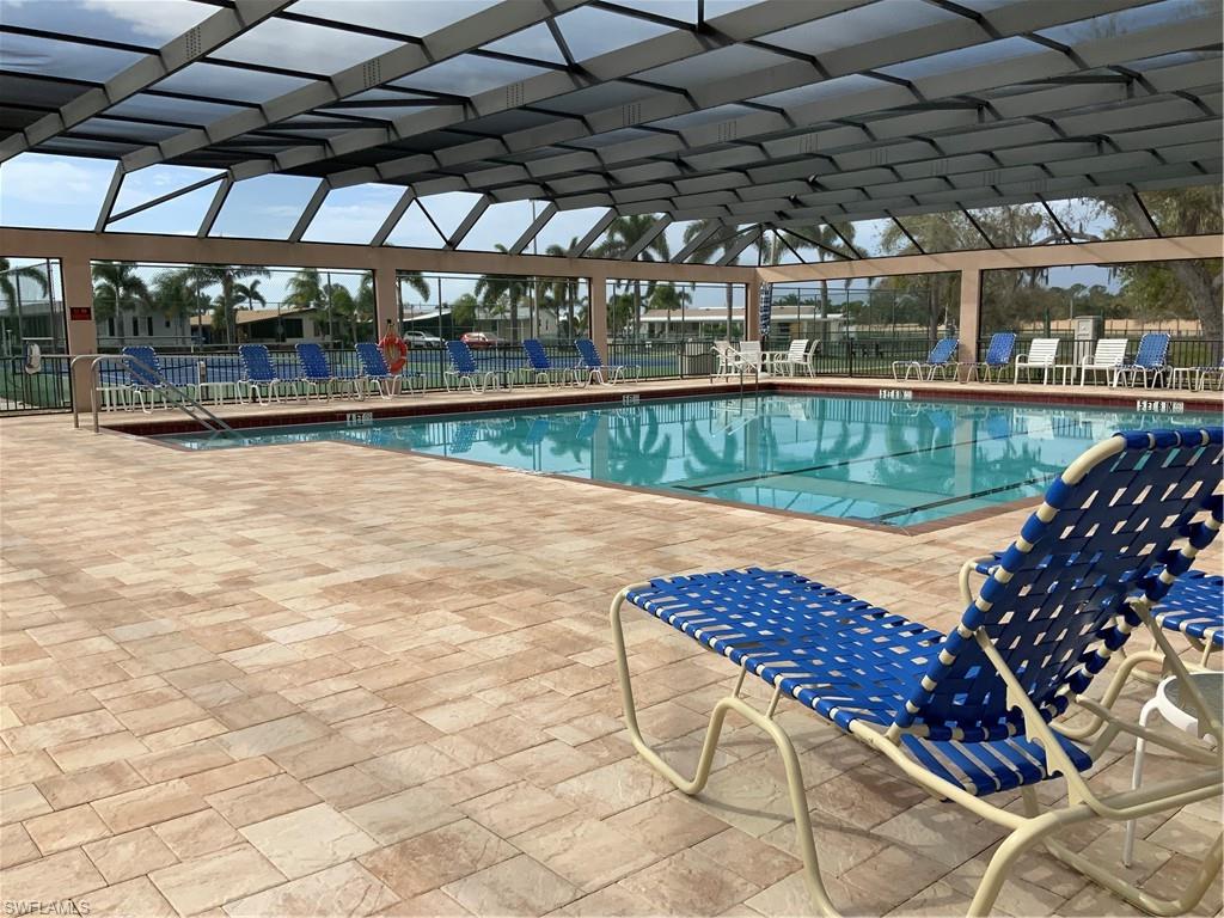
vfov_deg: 48.2
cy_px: 459
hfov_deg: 61.7
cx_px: 612
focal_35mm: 29
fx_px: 1025
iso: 16
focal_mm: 3
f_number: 1.8
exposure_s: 1/1451
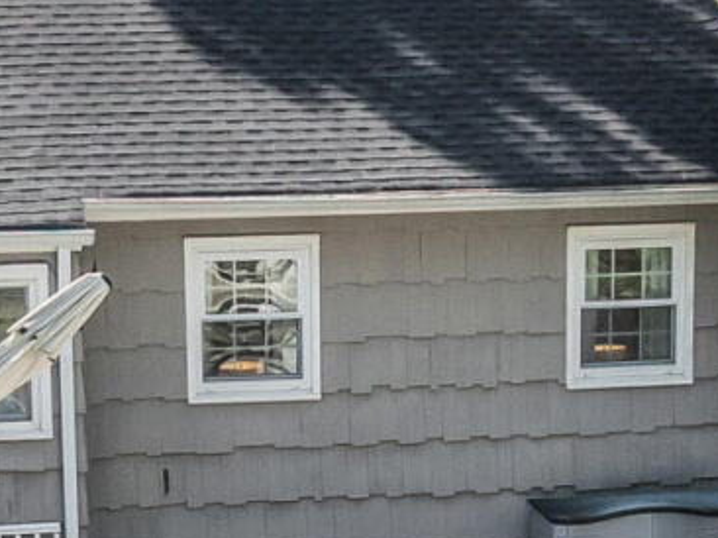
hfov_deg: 11.8
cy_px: 1081
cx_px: 275
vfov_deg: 8.4
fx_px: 3482
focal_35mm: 168
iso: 140
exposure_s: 1/3200
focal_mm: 12.29
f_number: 2.8
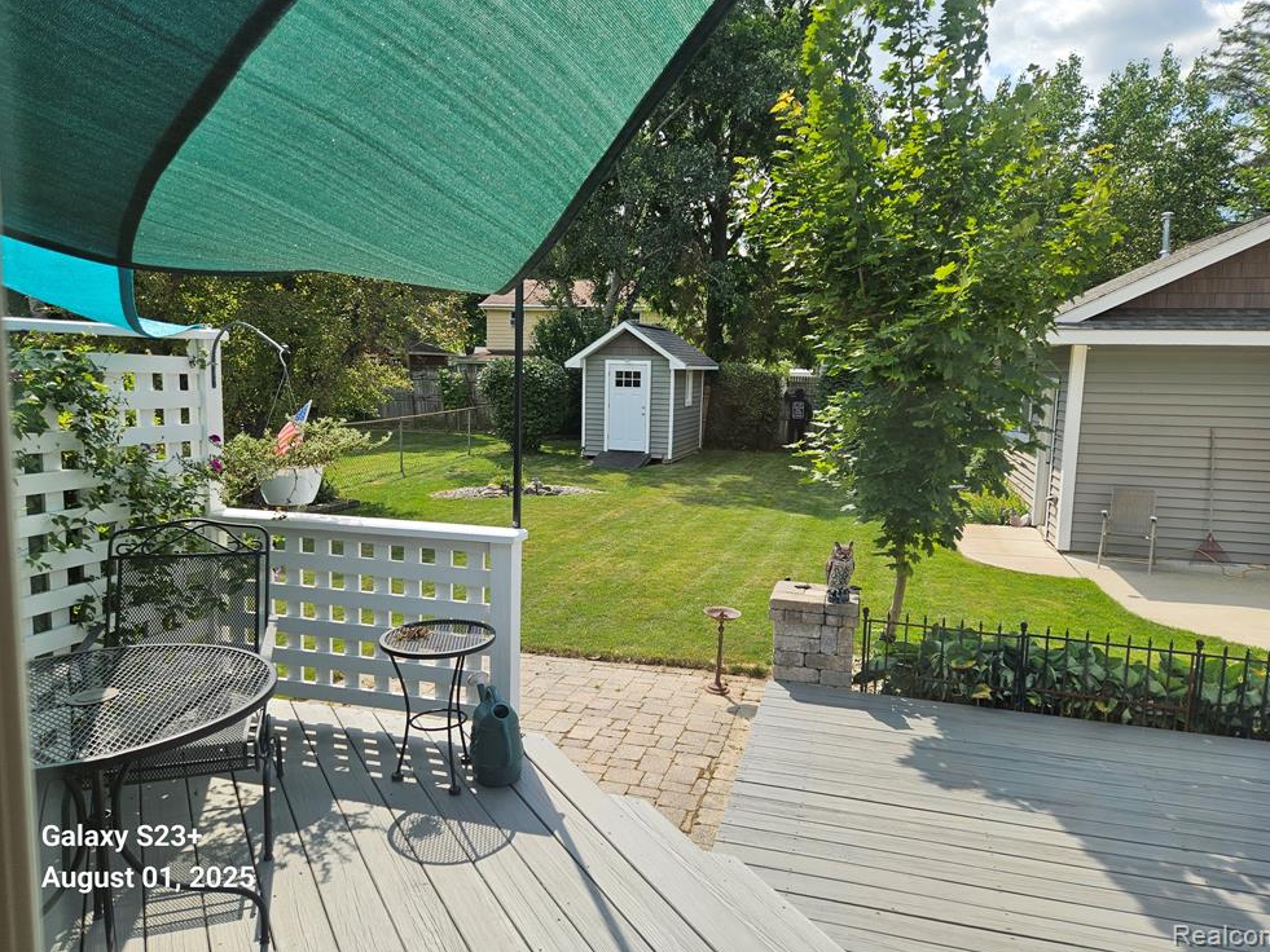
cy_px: 459
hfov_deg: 71.6
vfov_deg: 56.8
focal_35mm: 24
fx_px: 881
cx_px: 641
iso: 25
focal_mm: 5.4
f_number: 1.8
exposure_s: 1/758
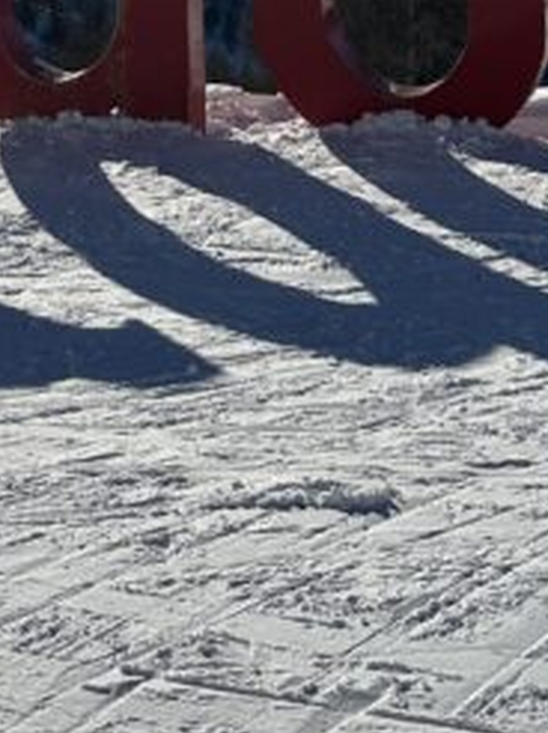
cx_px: 15
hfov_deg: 14.6
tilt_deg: +1.7
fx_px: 2114
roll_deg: -1.3
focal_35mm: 100
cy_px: -575
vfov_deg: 16.5
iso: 80
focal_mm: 6.86
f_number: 1.78
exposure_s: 1/12048
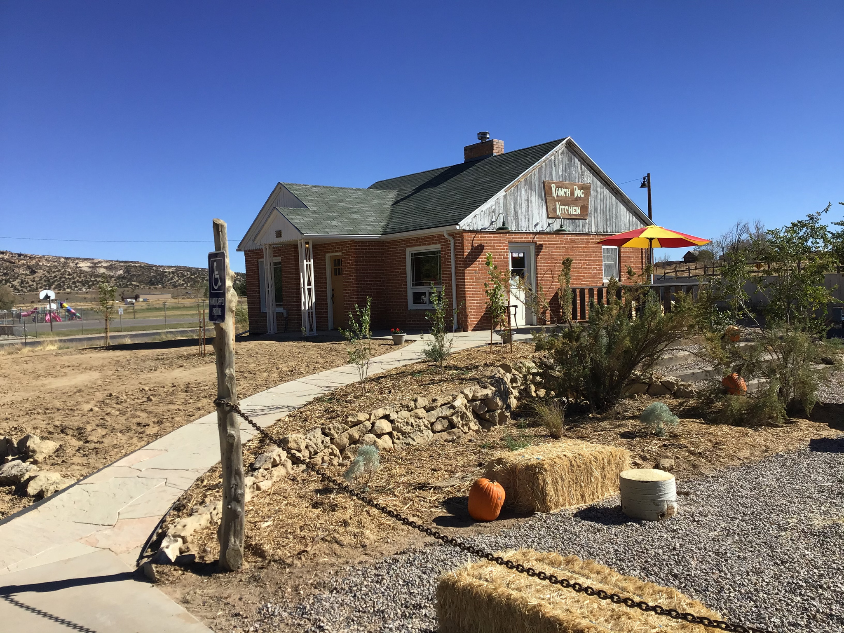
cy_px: 316
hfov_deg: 58.4
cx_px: 422
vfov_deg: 45.4
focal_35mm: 31
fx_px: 756
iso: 25
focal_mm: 3.3
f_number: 2.4
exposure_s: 1/1538
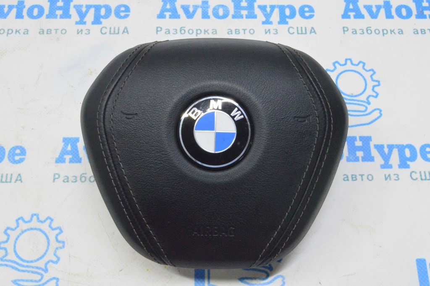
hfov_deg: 41.1
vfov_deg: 28.0
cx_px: 215
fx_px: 573
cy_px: 143
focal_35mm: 48
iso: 6400
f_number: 20
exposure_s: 1/20
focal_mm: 32
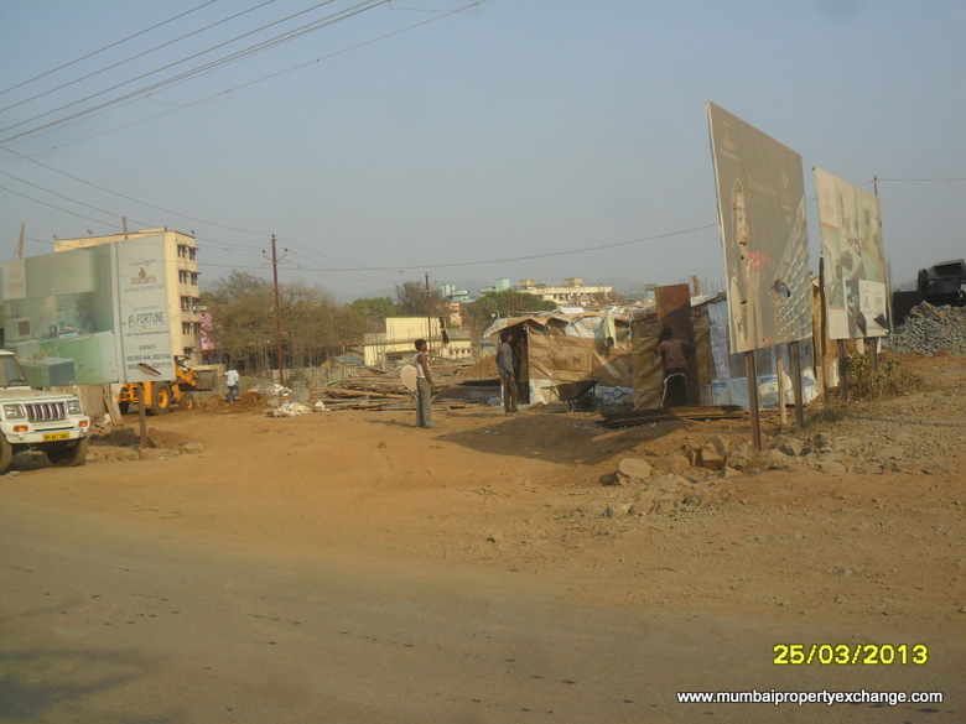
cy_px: 362
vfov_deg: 32.9
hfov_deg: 42.9
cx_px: 483
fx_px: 1228
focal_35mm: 44
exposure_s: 1/750
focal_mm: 7.8
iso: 100
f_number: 4.5
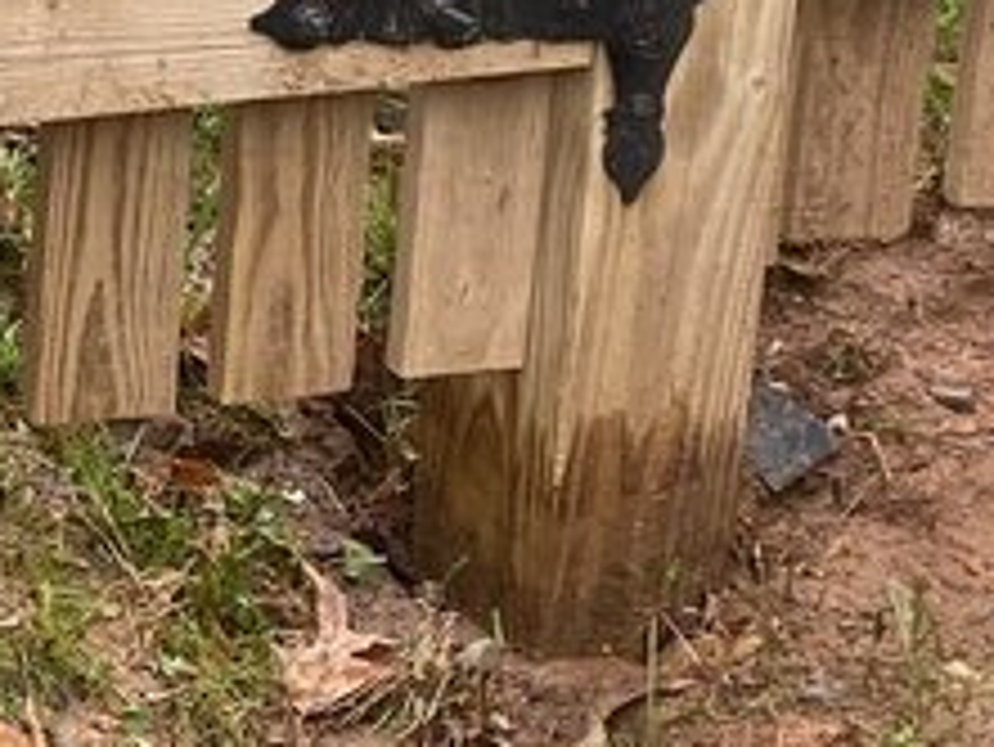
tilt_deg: -9.3
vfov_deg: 10.1
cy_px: -508
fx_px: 4051
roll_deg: -2.4
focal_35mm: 141
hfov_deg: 13.1
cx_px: -594
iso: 32
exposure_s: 1/162
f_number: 1.8
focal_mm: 4.25
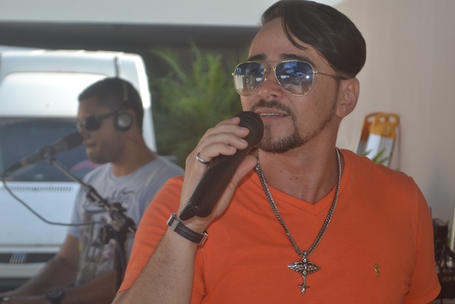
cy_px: 152
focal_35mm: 82
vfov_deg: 16.6
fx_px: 1043
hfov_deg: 24.6
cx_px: 228
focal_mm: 55
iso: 100
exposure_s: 1/125
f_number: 5.6
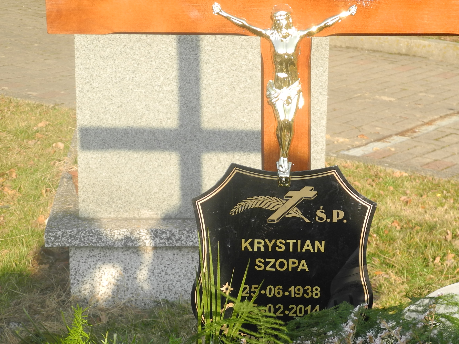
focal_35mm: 106
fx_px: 1406
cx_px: 283
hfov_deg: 18.5
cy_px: 267
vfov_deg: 13.9
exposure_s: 1/320
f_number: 4
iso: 100
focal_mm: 14.5
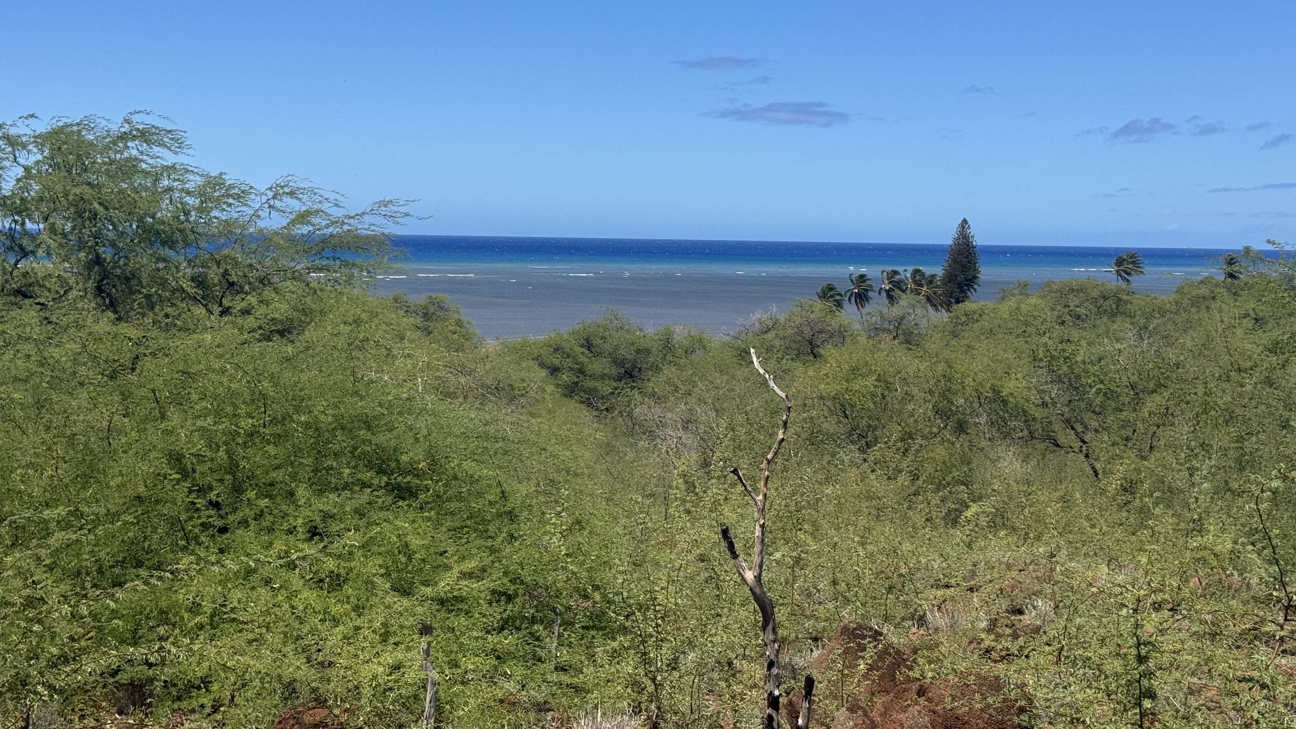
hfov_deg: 39.2
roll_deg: -1.8
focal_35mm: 53
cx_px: 643
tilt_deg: -1.6
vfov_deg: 22.5
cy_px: 246
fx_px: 1821
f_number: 1.78
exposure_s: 1/4975
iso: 64
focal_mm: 6.76
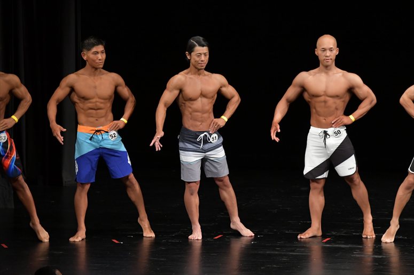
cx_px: 207
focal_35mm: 255
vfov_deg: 5.4
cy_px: 138
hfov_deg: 8.1
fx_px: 2931
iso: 3200
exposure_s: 1/400
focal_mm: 170
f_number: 5.6
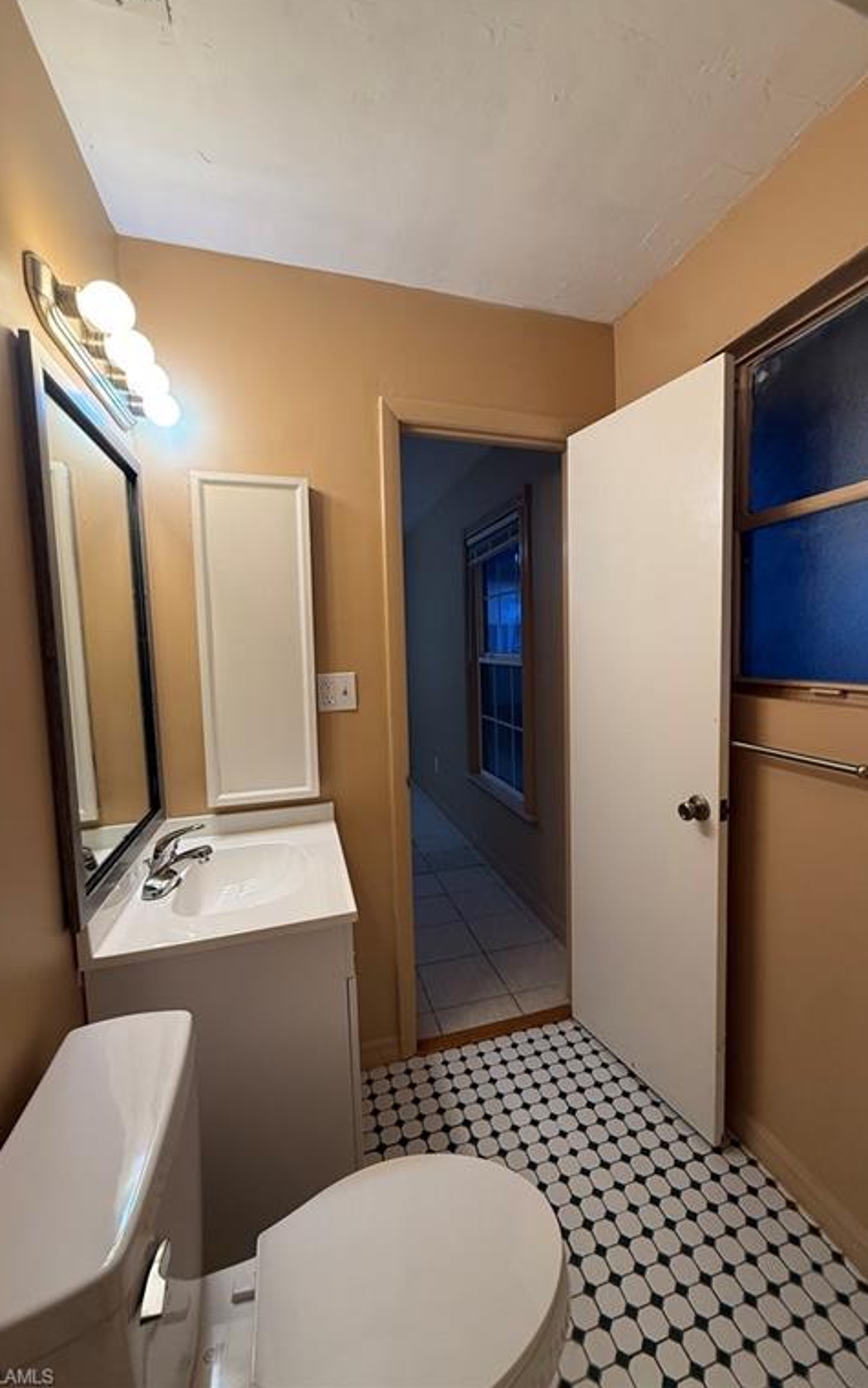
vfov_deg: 101.5
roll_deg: +1.2
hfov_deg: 74.6
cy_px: 689
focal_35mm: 15
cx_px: 479
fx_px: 568
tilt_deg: -4.2
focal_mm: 2.22
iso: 250
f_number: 2.2
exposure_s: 1/60
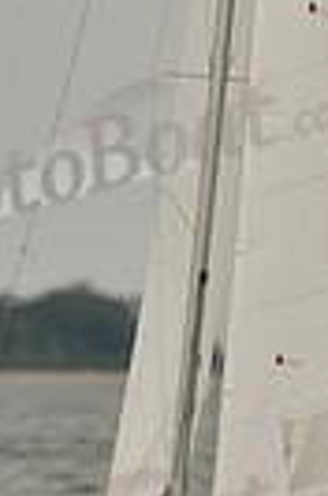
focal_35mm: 1750
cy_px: 300
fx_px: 24040
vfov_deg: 1.2
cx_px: 570
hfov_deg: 0.8
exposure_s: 1/1250
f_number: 5.6
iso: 320
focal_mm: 400
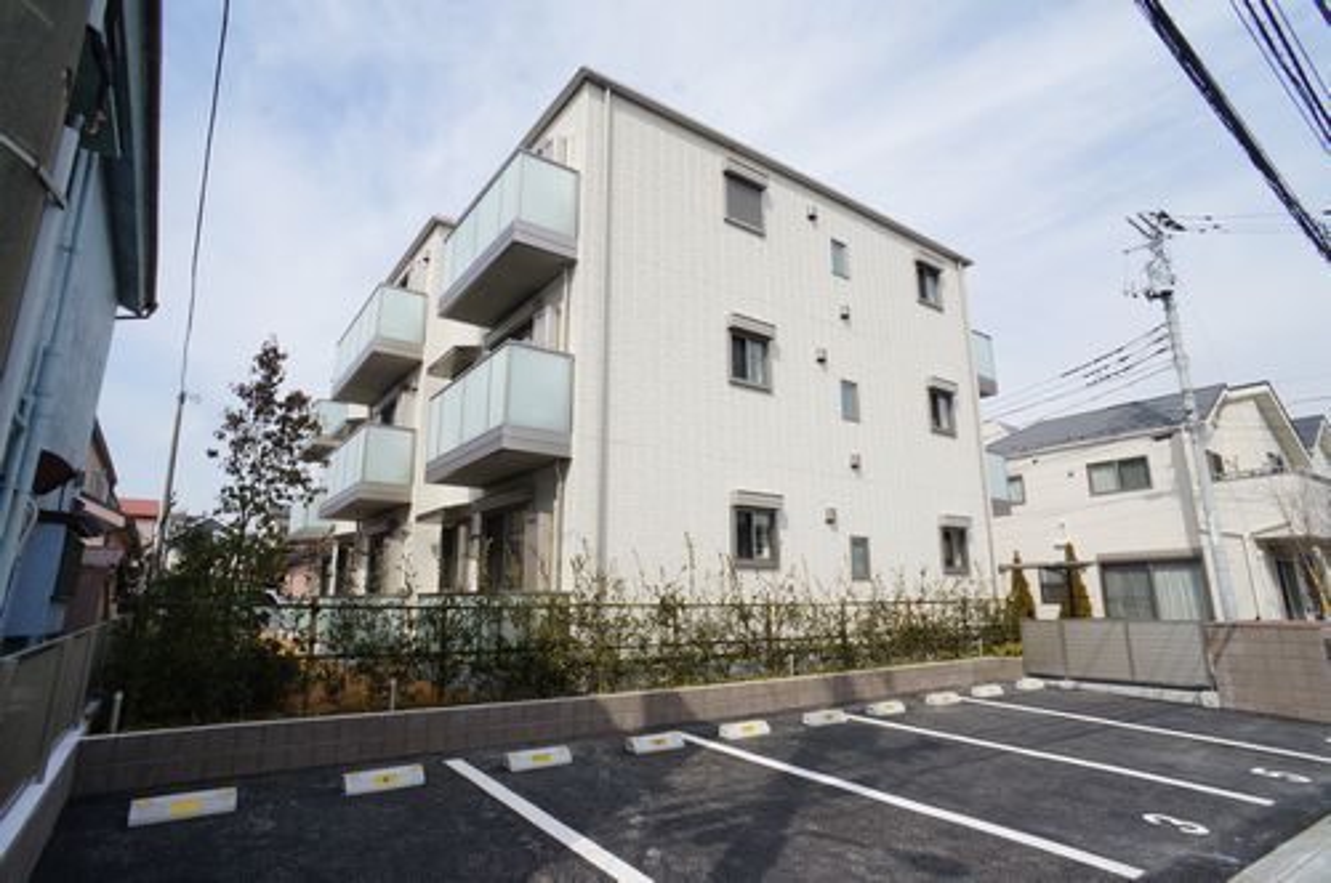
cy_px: 442
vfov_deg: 53.0
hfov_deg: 73.8
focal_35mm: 24
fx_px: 886
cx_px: 666
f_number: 11
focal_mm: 16
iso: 100
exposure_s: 1/60
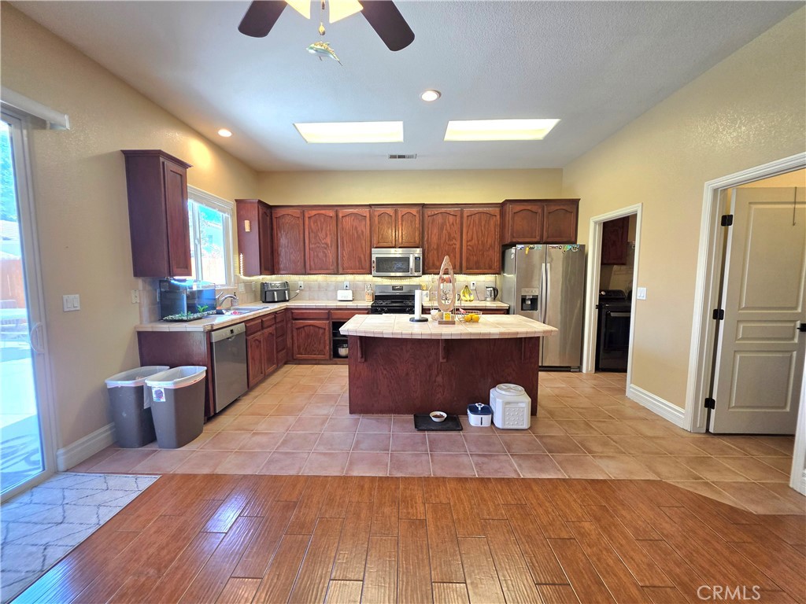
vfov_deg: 89.9
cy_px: 302
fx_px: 303
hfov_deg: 106.2
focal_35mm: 13
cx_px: 403
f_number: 1.9
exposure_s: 1/120
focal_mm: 2.2
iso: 80
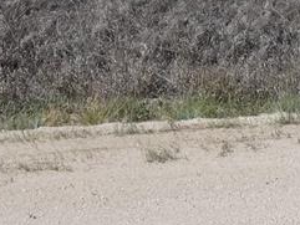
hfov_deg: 19.2
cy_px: -171
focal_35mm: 102
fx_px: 884
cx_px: 127
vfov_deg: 13.2
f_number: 4.5
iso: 80
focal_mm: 4.3
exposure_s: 1/800
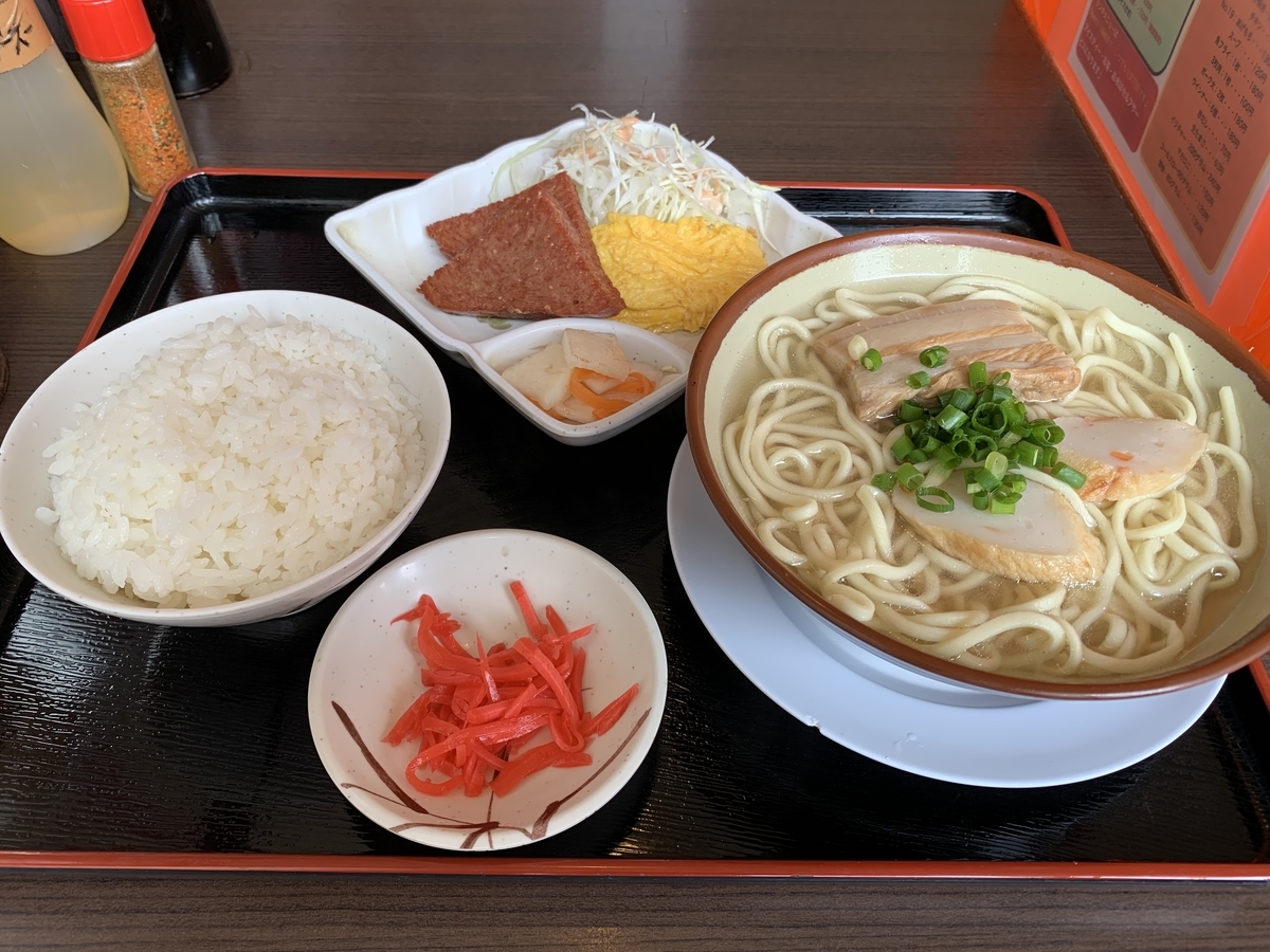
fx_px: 954
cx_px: 635
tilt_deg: -50.1
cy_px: 476
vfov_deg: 53.1
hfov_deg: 67.3
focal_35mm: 26
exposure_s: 1/122
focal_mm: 4.25
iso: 32
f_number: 1.8
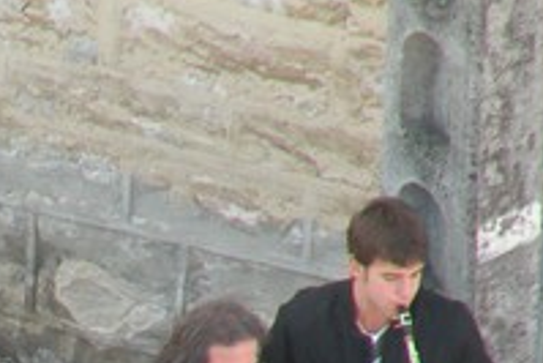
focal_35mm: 1300
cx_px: -120
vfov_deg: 1.1
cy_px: 772
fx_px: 19622
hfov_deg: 1.6
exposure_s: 1/125
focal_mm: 55
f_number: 4.5
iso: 127
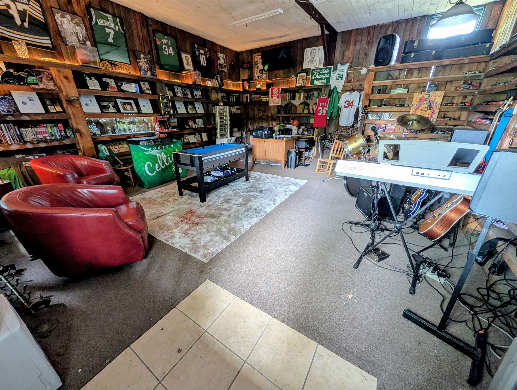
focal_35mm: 12
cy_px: 195
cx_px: 258
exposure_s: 1/24
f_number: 1.7
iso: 219
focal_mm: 2.02
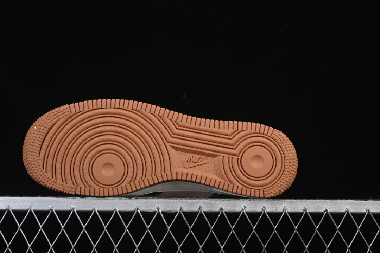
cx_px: 190
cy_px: 126
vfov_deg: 18.2
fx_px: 792
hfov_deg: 27.0
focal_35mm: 75
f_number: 7.1
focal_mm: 50
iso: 160
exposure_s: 1/160
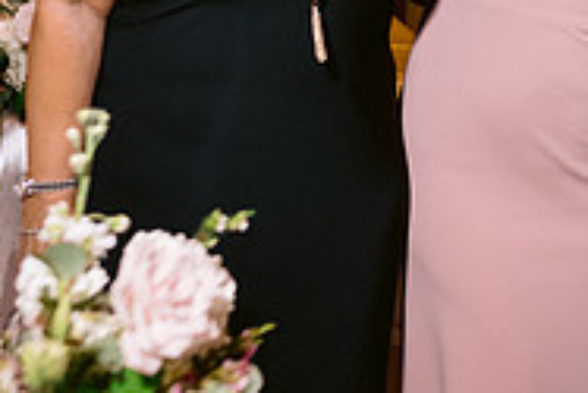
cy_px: -135
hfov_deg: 16.7
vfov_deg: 11.8
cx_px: 842
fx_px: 1847
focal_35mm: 113
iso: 800
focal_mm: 35
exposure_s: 1/80
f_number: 2.8
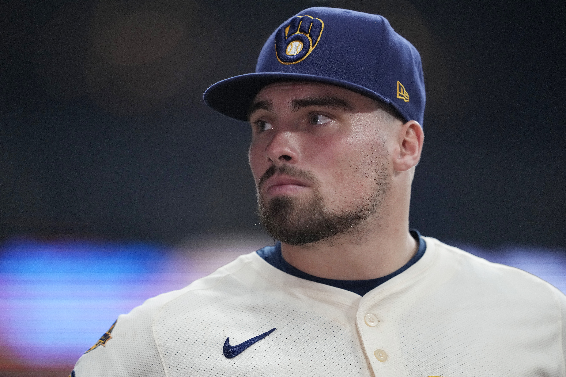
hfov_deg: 5.2
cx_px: 283
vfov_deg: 3.4
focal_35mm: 400
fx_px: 6288
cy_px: 188
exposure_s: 1/2000
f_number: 2.8
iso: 3200
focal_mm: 400
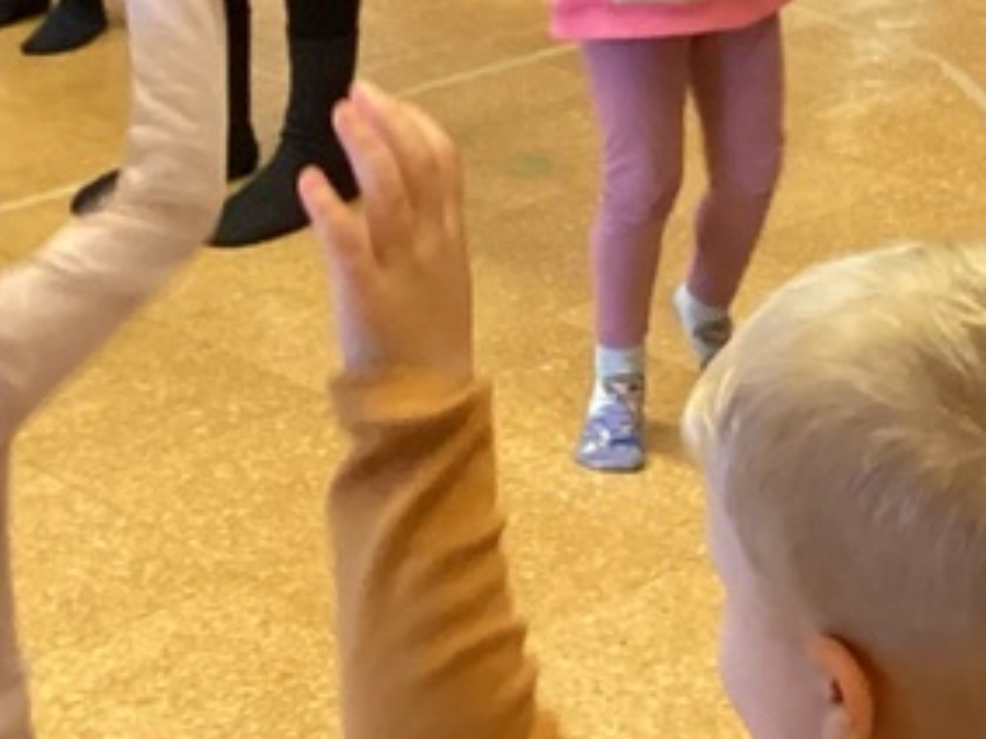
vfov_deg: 12.1
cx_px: 1064
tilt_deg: -11.2
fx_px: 3331
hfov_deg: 16.4
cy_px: -373
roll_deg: +0.4
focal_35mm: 117
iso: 250
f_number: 2.4
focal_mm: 3.3
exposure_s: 1/50
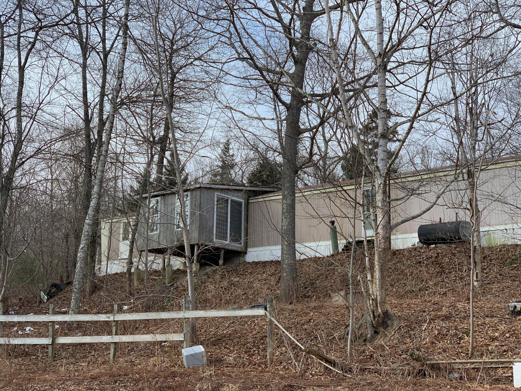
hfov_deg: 36.8
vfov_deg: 28.0
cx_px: 260
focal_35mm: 52
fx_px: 783
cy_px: 196
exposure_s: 1/551
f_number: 2.4
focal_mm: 6
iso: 16
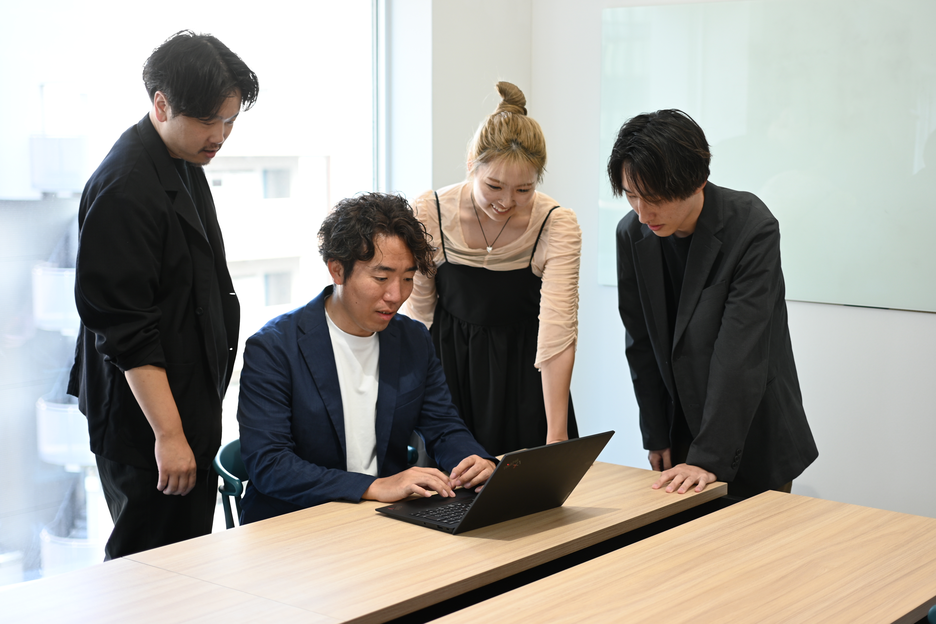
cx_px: 468
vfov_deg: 25.8
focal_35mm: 52
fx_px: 1365
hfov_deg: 37.9
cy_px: 312
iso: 100
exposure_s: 1/60
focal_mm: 35
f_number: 2.2
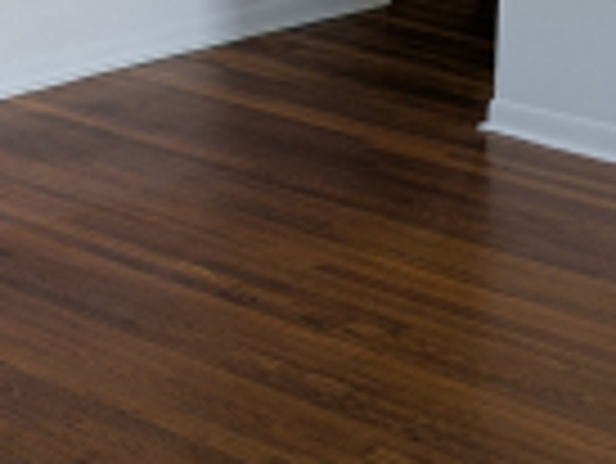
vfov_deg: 12.2
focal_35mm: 116
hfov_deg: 15.7
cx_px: -292
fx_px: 2066
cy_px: -243
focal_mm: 6.81
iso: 44
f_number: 1.85
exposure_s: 1/142
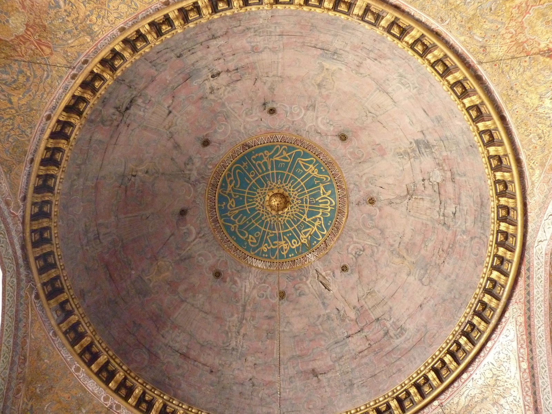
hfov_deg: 69.4
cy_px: 207
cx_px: 276
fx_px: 399
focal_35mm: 25
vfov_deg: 54.9
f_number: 3.3
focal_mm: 4.1
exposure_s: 1/30
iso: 640
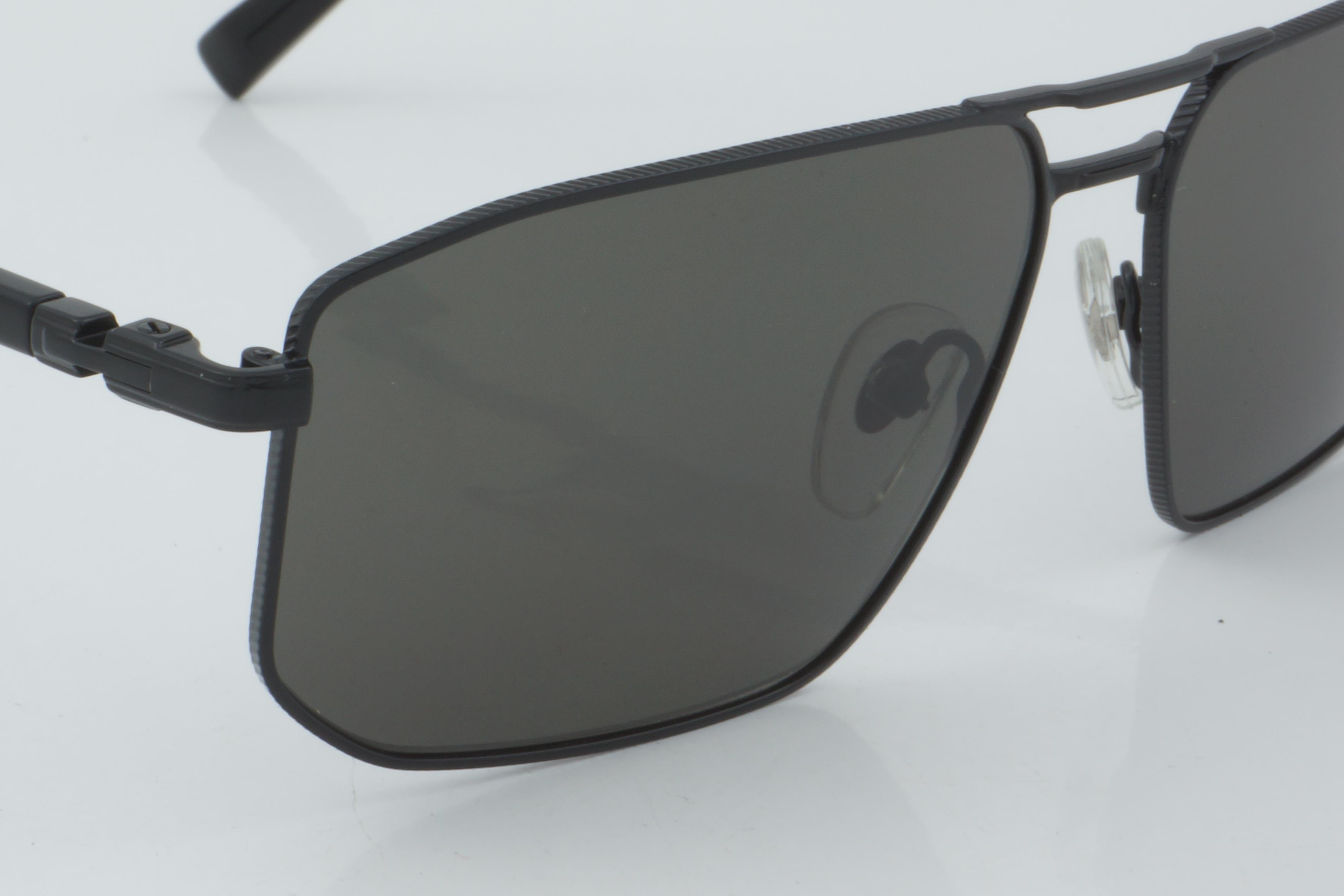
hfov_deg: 15.7
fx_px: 4853
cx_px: 428
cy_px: 273
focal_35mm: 130
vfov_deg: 10.5
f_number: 32
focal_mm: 50
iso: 100
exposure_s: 1/3
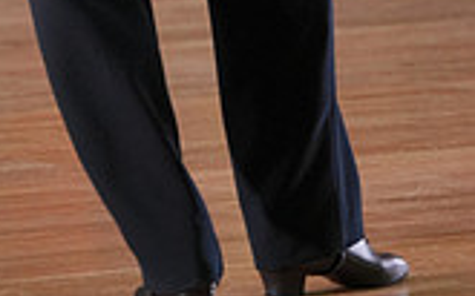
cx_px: 488
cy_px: -428
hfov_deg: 4.1
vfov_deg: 2.6
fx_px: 6587
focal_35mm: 509
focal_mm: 142
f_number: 4
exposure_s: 1/400
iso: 1600
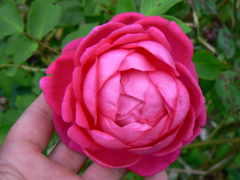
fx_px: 388
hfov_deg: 34.3
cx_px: 120
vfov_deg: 26.1
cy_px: 90
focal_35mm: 56
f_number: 2.8
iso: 80
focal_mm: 7.7
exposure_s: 1/50
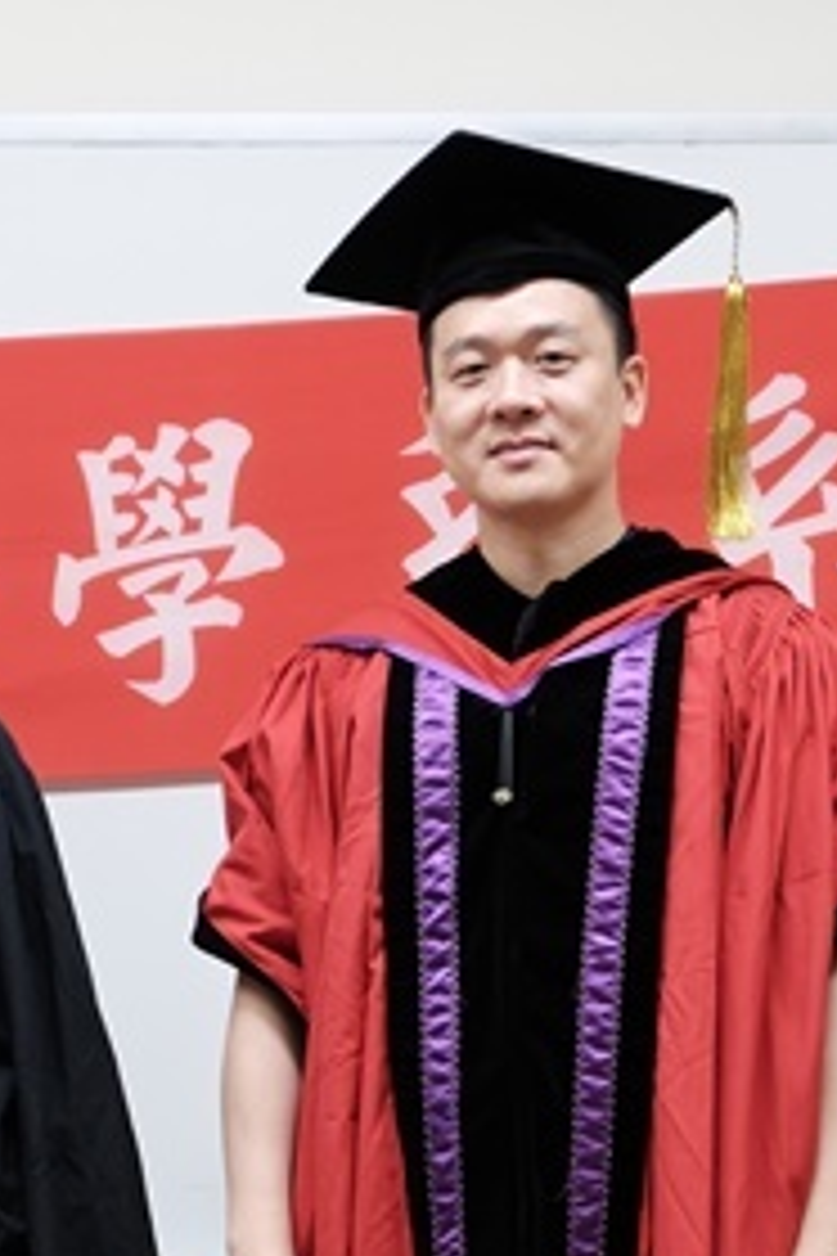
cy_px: 1085
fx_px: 3522
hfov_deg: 13.5
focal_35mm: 101
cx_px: 144
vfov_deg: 19.9
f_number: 3.6
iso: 1600
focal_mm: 31.5
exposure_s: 1/160
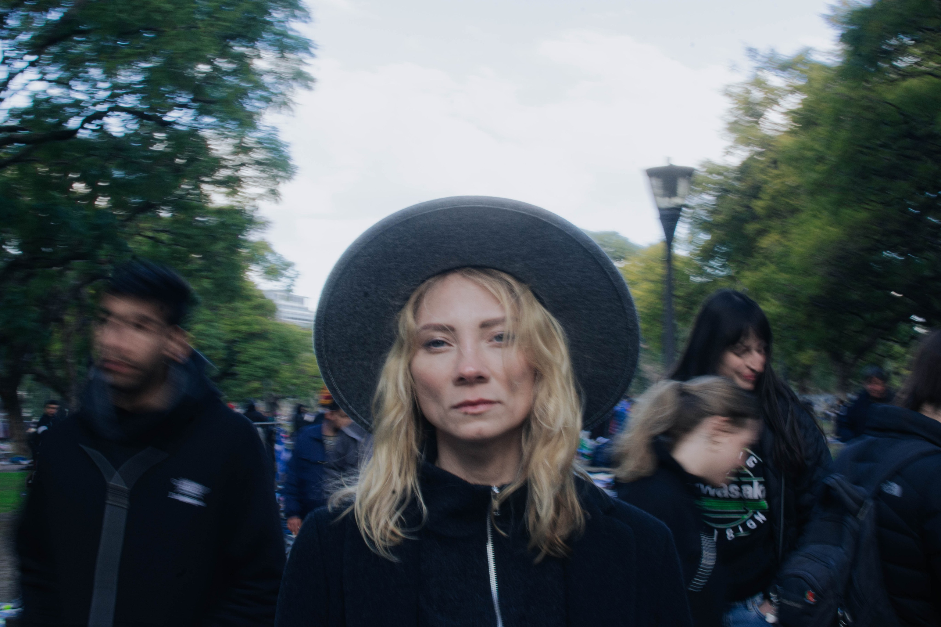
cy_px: 314
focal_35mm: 52
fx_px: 1372
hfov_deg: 37.8
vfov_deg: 25.8
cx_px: 470
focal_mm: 35
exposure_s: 1/13
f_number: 18
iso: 320
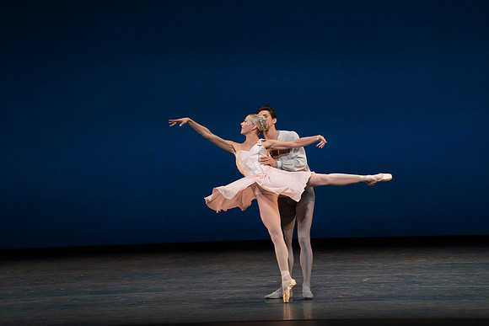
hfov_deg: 10.7
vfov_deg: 7.2
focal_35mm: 192
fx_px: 2608
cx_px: 244
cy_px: 163
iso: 3200
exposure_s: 1/500
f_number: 8
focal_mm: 192
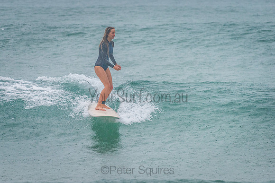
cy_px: 71
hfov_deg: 3.4
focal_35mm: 613
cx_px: 108
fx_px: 4681
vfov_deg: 2.2
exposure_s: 1/320
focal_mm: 500
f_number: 5.6
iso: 800
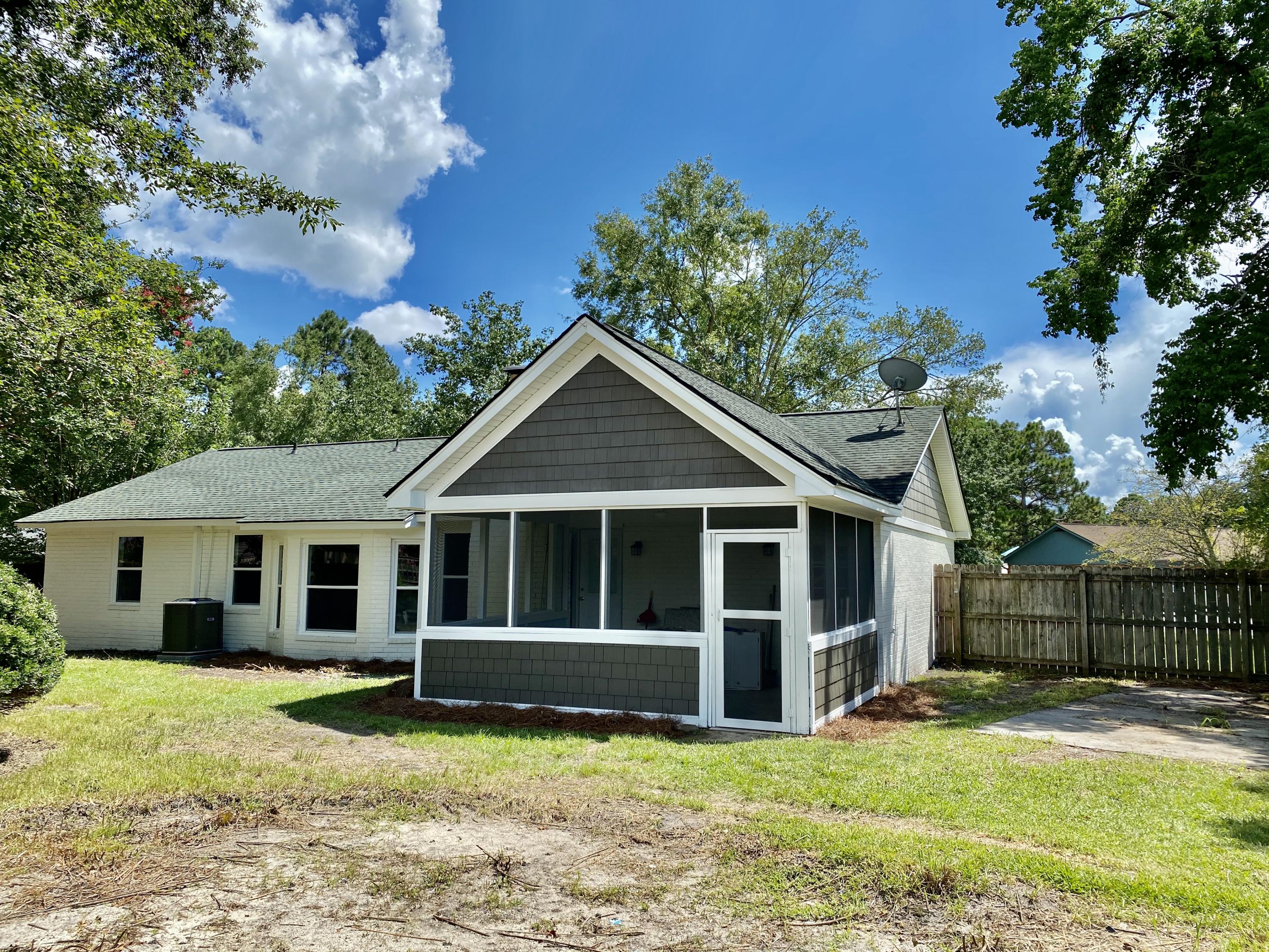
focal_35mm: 26
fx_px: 953
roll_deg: -2.2
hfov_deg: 67.3
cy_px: 476
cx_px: 634
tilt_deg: +7.2
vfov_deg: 53.1
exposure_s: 1/2463
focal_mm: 4.25
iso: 32
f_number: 1.8
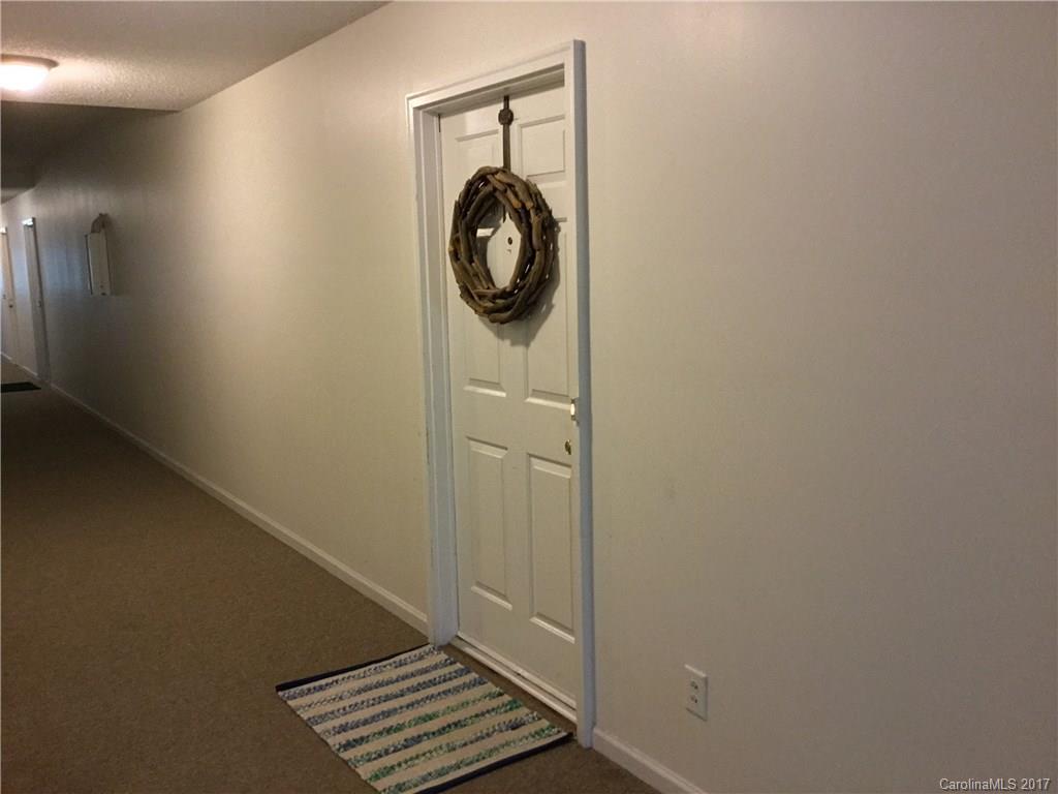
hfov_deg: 58.4
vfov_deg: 45.4
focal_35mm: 31
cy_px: 397
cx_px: 529
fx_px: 947
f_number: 2.4
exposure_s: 1/17
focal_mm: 3.3
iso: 200
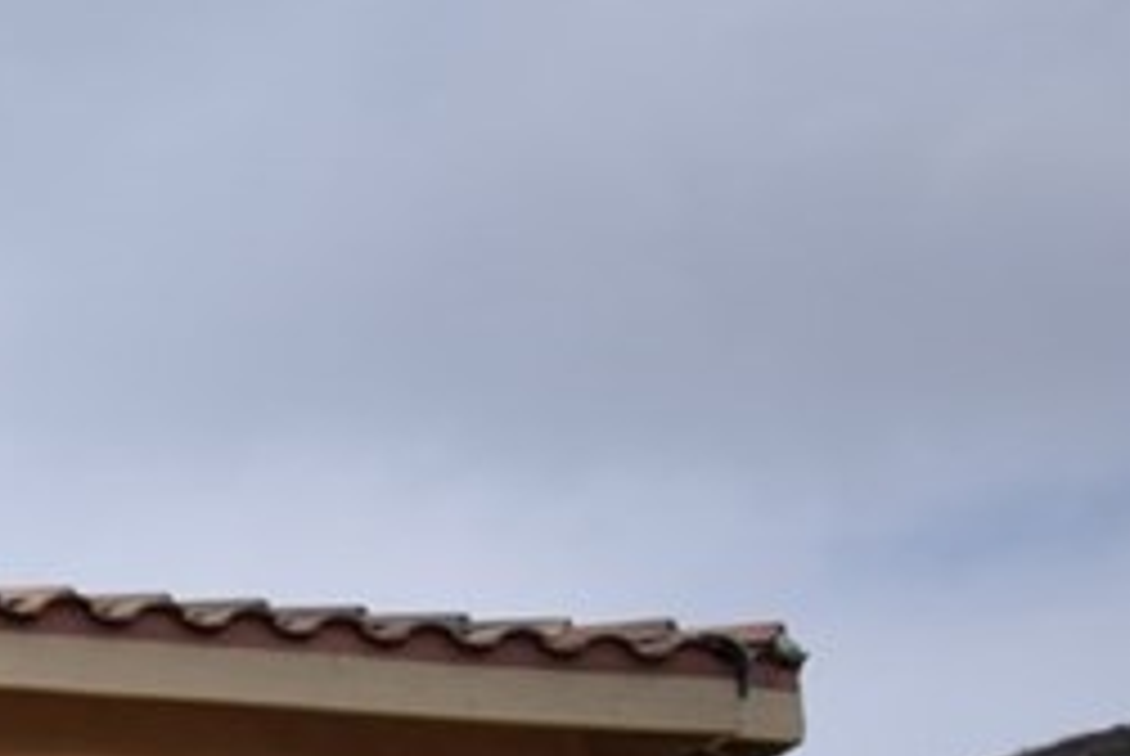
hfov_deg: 11.2
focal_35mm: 165
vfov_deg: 8.0
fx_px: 5186
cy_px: 1442
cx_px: -1139
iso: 100
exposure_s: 1/1600
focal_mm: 27
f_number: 4
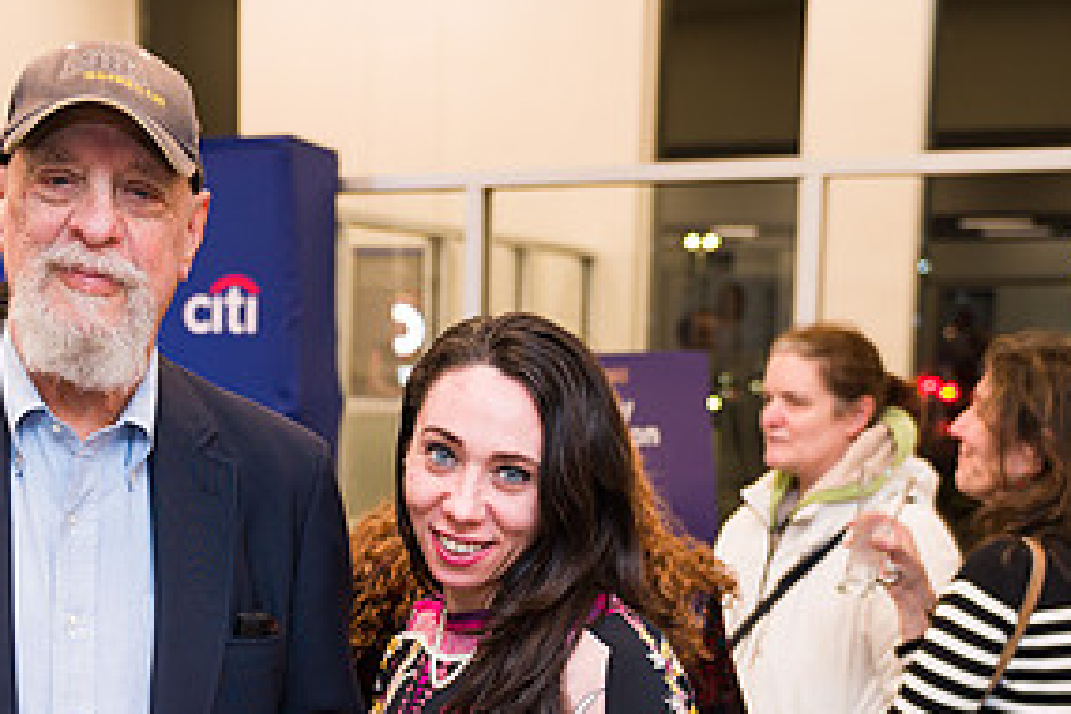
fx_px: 1755
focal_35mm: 59
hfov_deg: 33.6
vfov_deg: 22.5
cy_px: 616
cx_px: 346
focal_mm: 29
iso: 400
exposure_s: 1/100
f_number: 3.2
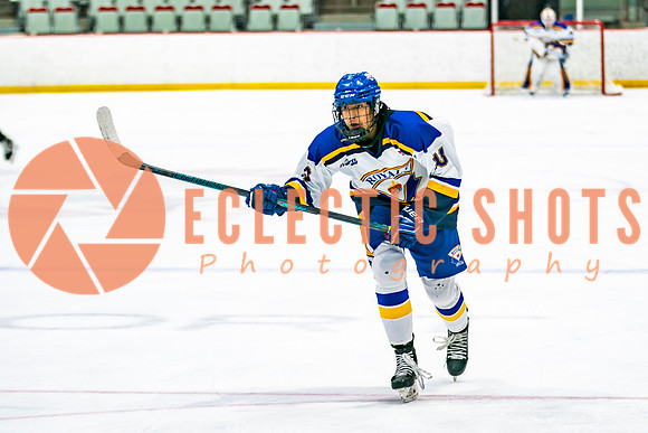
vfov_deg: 7.6
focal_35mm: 181
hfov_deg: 11.3
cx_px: 424
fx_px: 3264
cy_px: 212
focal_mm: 105
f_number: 2.8
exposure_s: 1/640
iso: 400
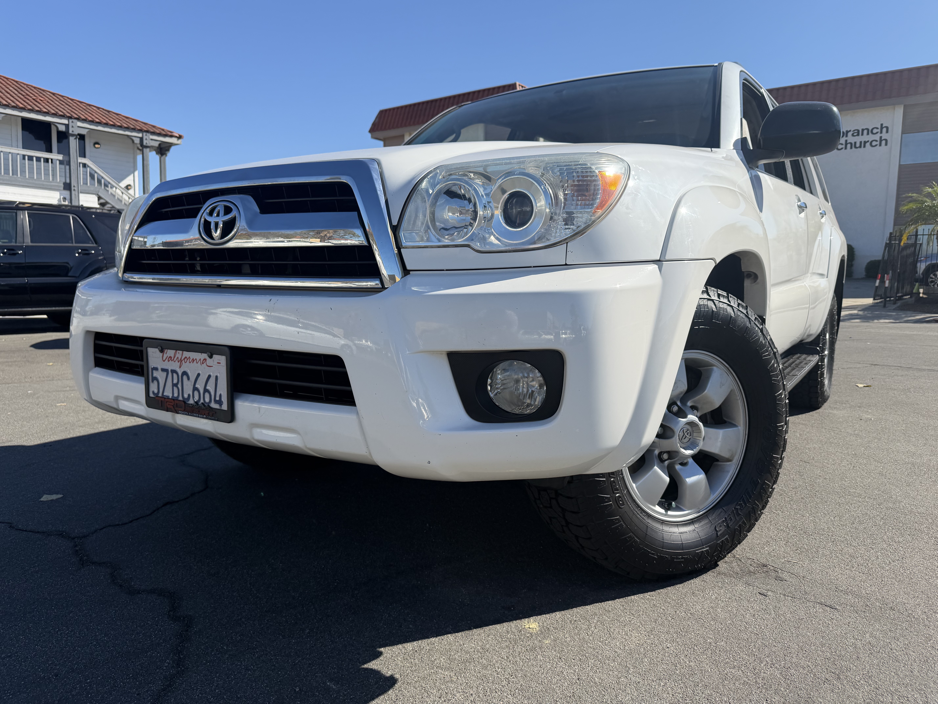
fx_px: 650
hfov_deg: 71.6
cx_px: 469
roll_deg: -1.1
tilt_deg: -5.5
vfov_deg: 56.8
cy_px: 352
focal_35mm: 24
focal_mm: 6.76
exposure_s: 1/4167
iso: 80
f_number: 1.78
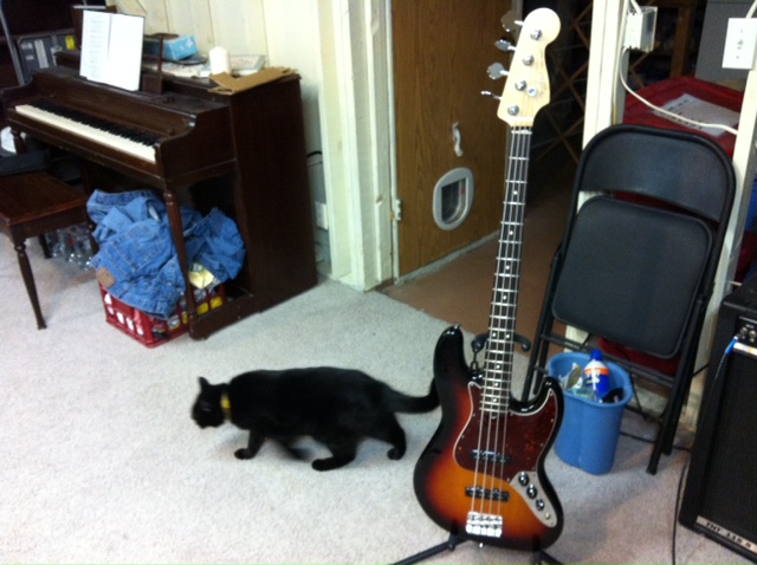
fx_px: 764
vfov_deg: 40.6
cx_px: 378
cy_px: 282
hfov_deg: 52.7
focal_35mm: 35
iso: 250
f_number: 2.8
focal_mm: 3.9
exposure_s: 1/15
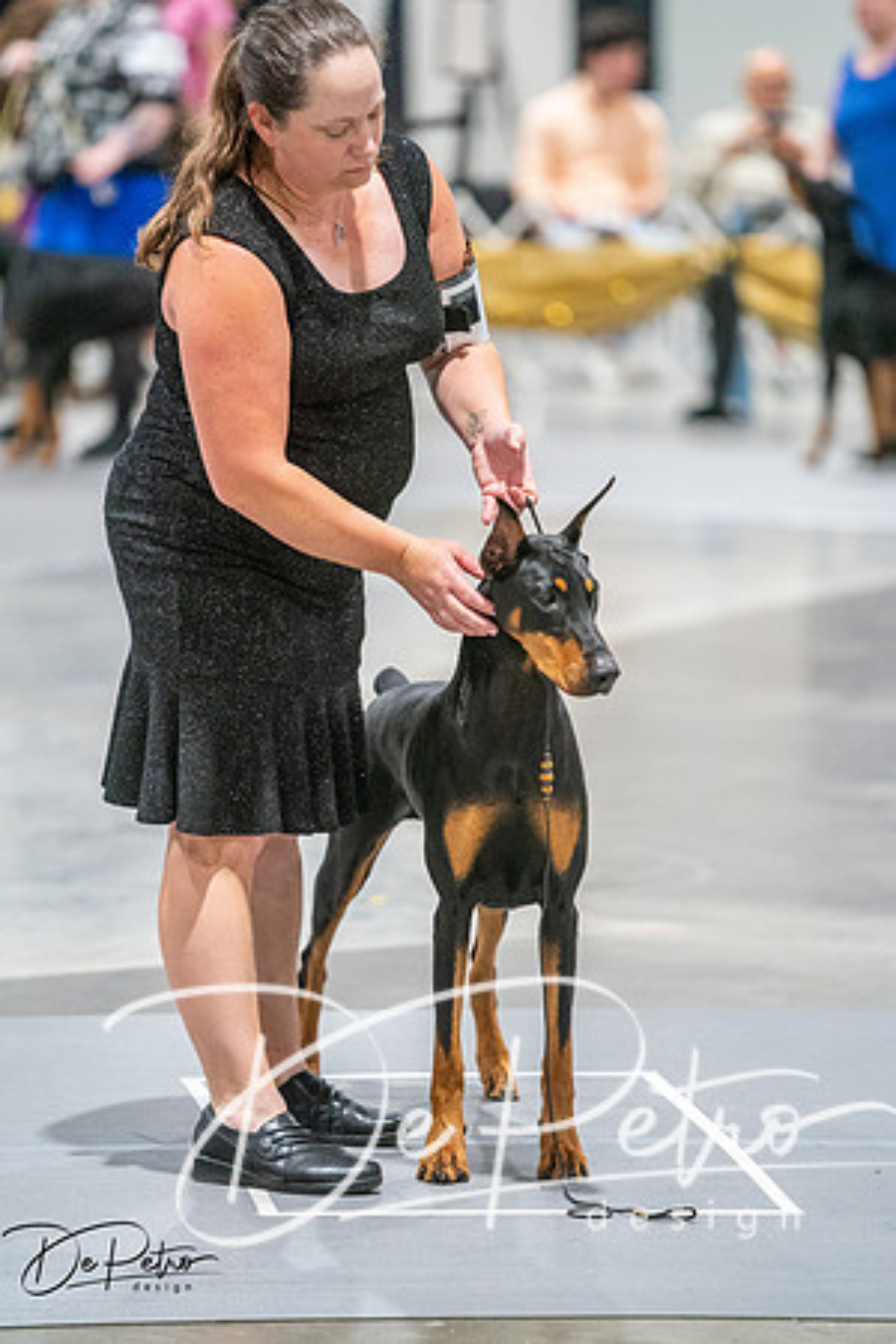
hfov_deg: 6.9
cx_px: 448
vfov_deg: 10.3
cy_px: 672
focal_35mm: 200
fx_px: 7466
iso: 6400
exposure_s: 1/250
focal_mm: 200
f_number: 2.8
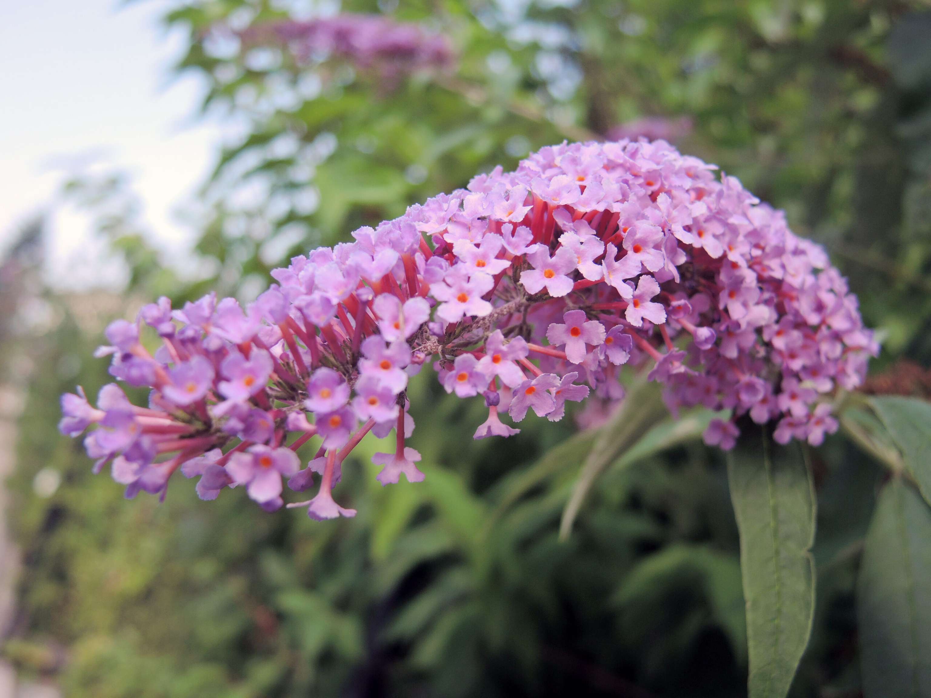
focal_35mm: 33
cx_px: 466
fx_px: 888
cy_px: 349
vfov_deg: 42.9
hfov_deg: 55.4
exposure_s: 1/640
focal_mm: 7
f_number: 2
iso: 80
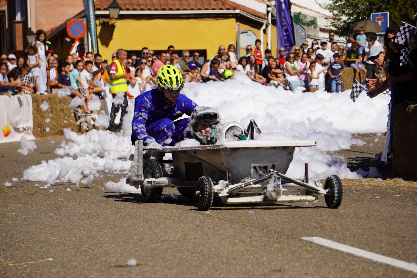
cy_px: 139
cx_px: 208
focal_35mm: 154
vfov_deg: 8.9
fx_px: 1789
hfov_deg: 13.3
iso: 100
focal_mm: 103
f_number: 5.6
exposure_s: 1/1000
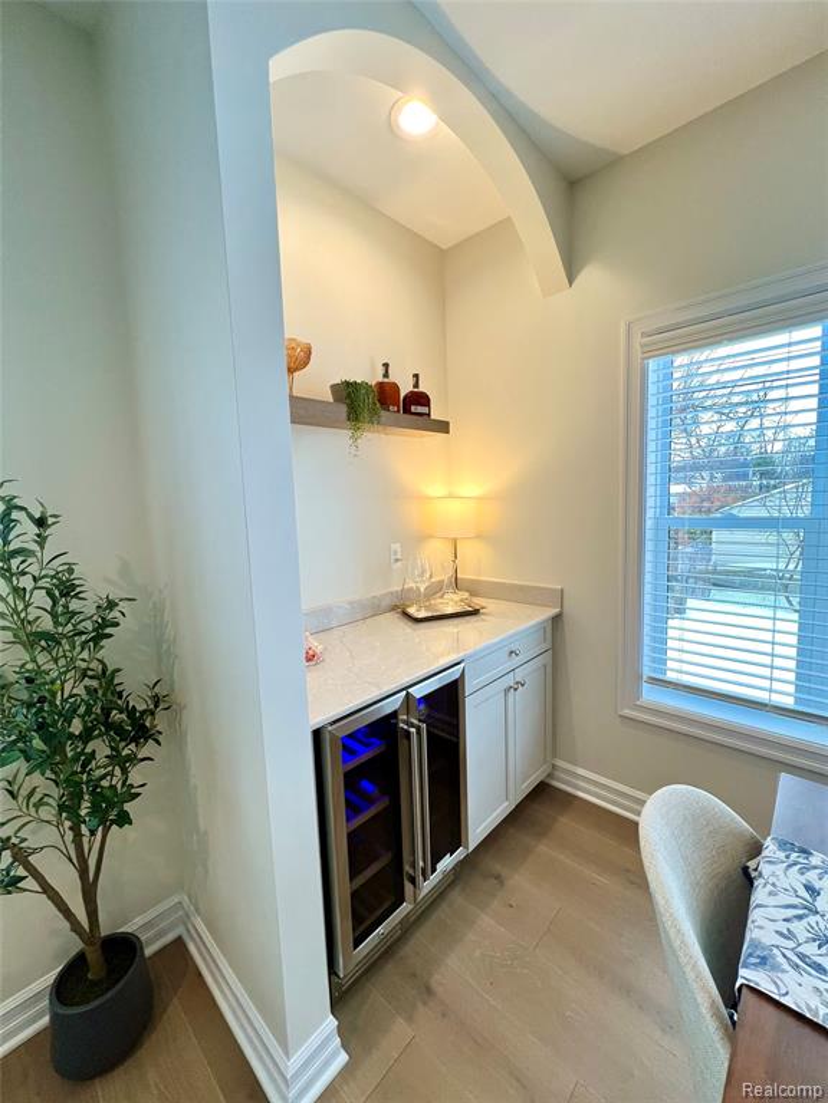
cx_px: 414
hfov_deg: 89.9
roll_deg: +1.8
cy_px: 552
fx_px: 415
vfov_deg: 106.2
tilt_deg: -5.6
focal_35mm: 13
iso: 80
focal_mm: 1.57
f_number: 1.8
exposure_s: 1/120
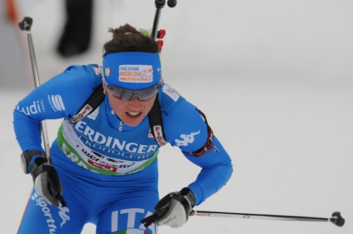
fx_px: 5872
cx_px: 176
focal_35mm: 600
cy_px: 117
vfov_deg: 2.3
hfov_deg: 3.4
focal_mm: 400
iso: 800
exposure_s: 1/1000
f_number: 8
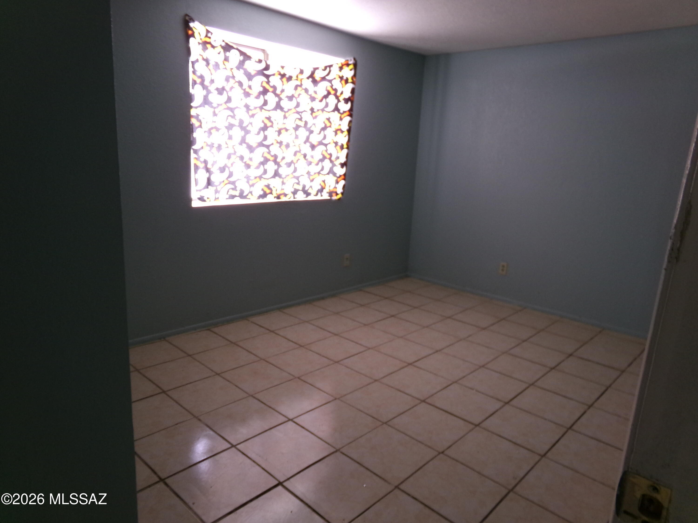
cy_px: 262
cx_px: 349
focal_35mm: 24
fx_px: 484
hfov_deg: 71.6
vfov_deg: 56.8
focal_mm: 4.3
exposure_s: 1/20
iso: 200
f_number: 3.7
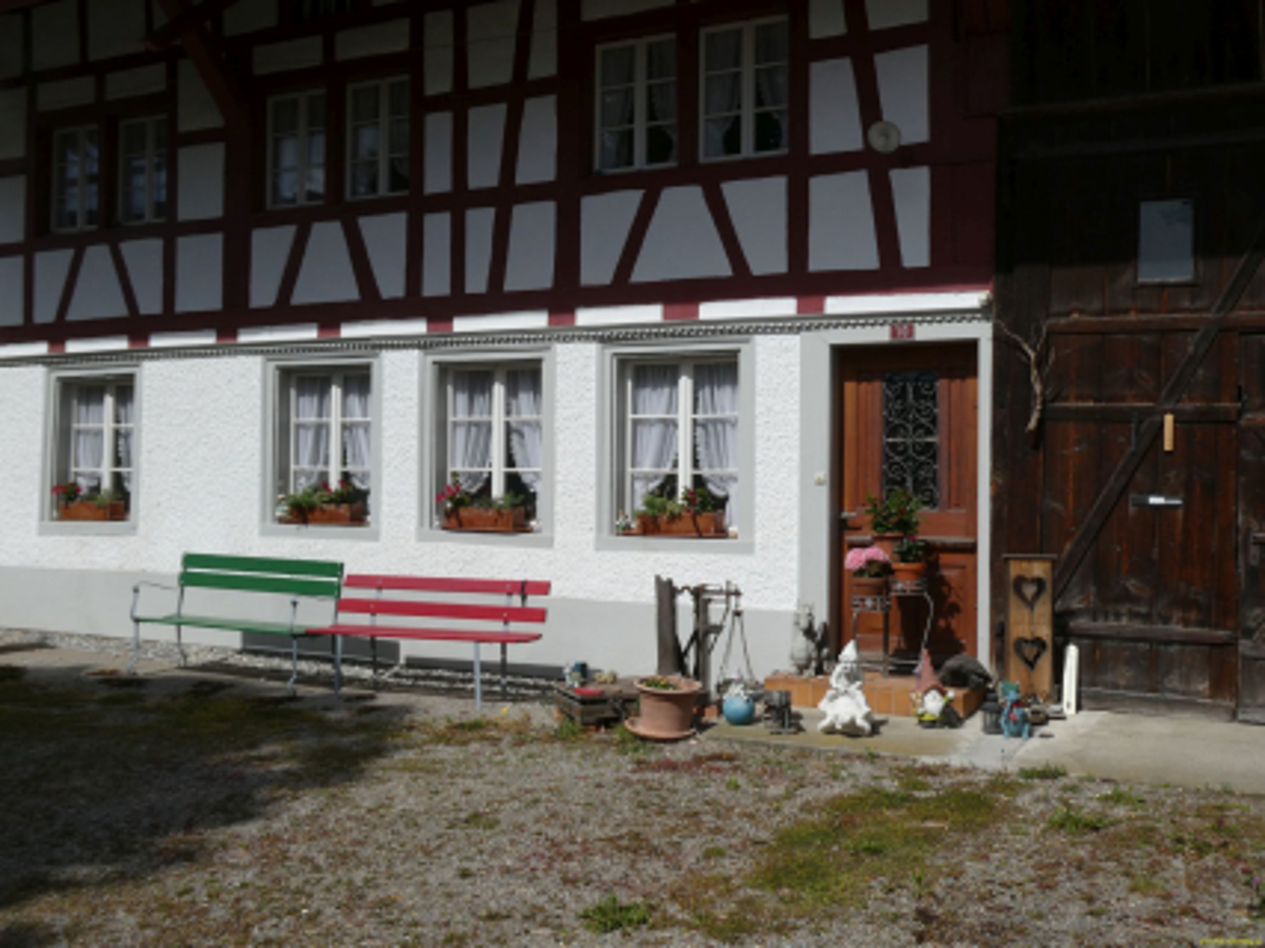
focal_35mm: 35
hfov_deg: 52.6
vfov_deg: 40.7
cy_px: 474
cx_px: 632
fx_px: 1279
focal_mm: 6.3
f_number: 5
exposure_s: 1/1000
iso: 80
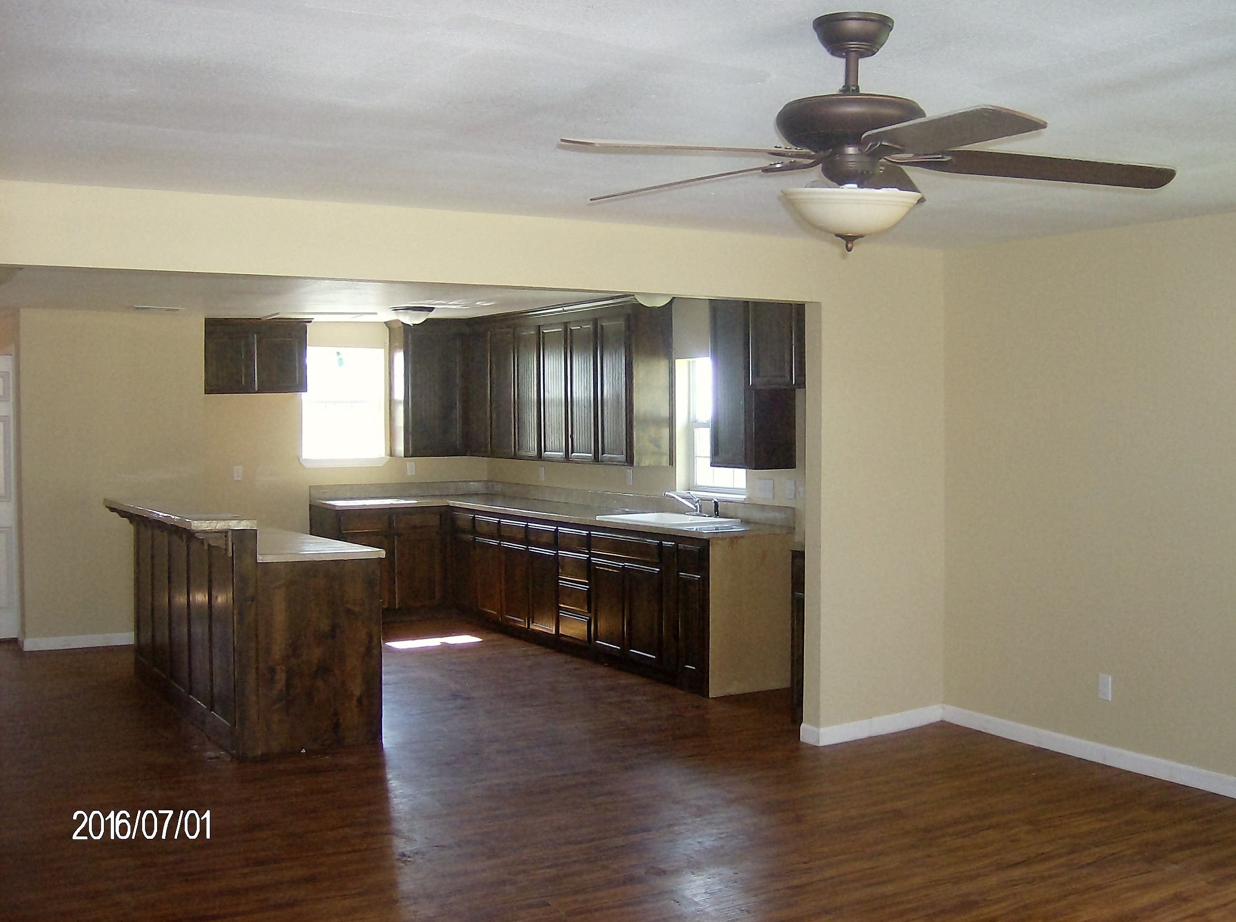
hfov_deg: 51.4
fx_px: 1283
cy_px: 461
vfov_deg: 39.5
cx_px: 618
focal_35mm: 36
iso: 200
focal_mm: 6
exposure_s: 1/60
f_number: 2.8
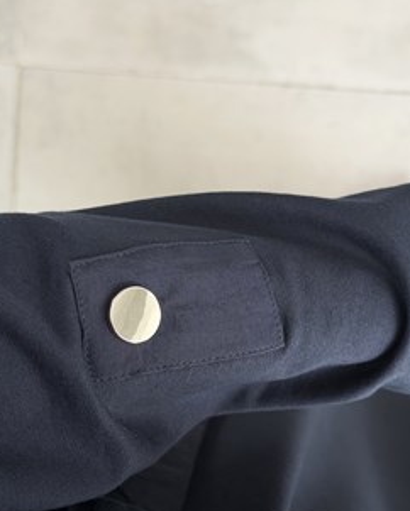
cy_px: 302
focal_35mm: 64
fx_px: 970
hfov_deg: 23.9
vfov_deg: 29.5
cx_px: 197
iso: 100
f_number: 1.78
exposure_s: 1/103
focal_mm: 6.76
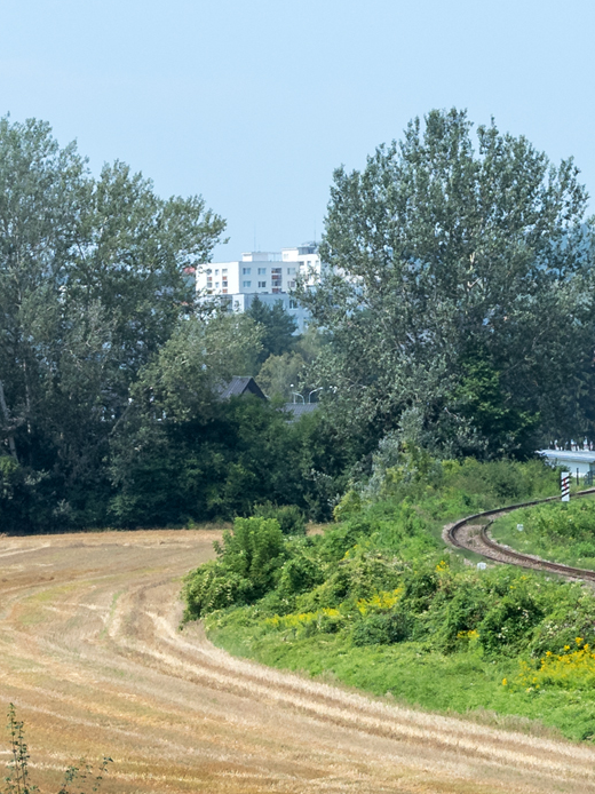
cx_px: 880
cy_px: 384
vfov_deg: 14.8
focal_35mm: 133
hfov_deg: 10.8
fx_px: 3050
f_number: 9
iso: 200
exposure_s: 1/640
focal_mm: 40
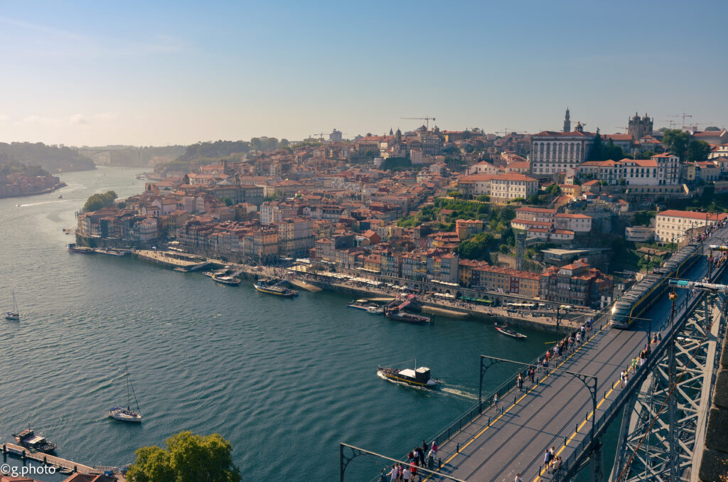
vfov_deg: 41.5
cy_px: 241
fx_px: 636
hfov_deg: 59.6
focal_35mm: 32
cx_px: 364
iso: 100
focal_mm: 21
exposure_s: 1/500
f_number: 8
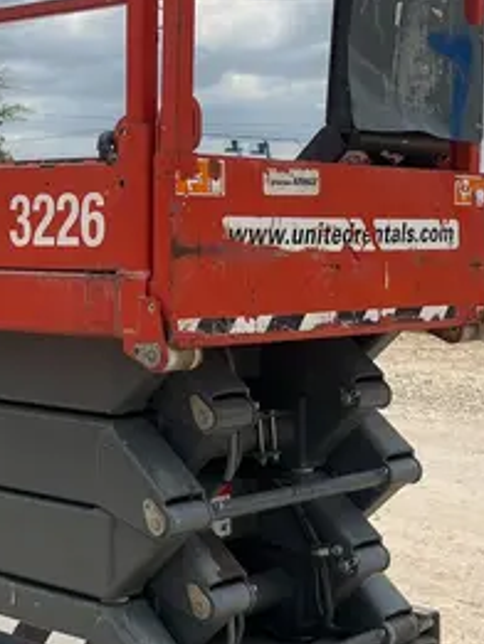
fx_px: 1360
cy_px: 268
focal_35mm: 73
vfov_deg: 26.6
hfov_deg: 20.1
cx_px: 180
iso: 50
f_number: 1.6
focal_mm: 5.1
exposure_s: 1/5556
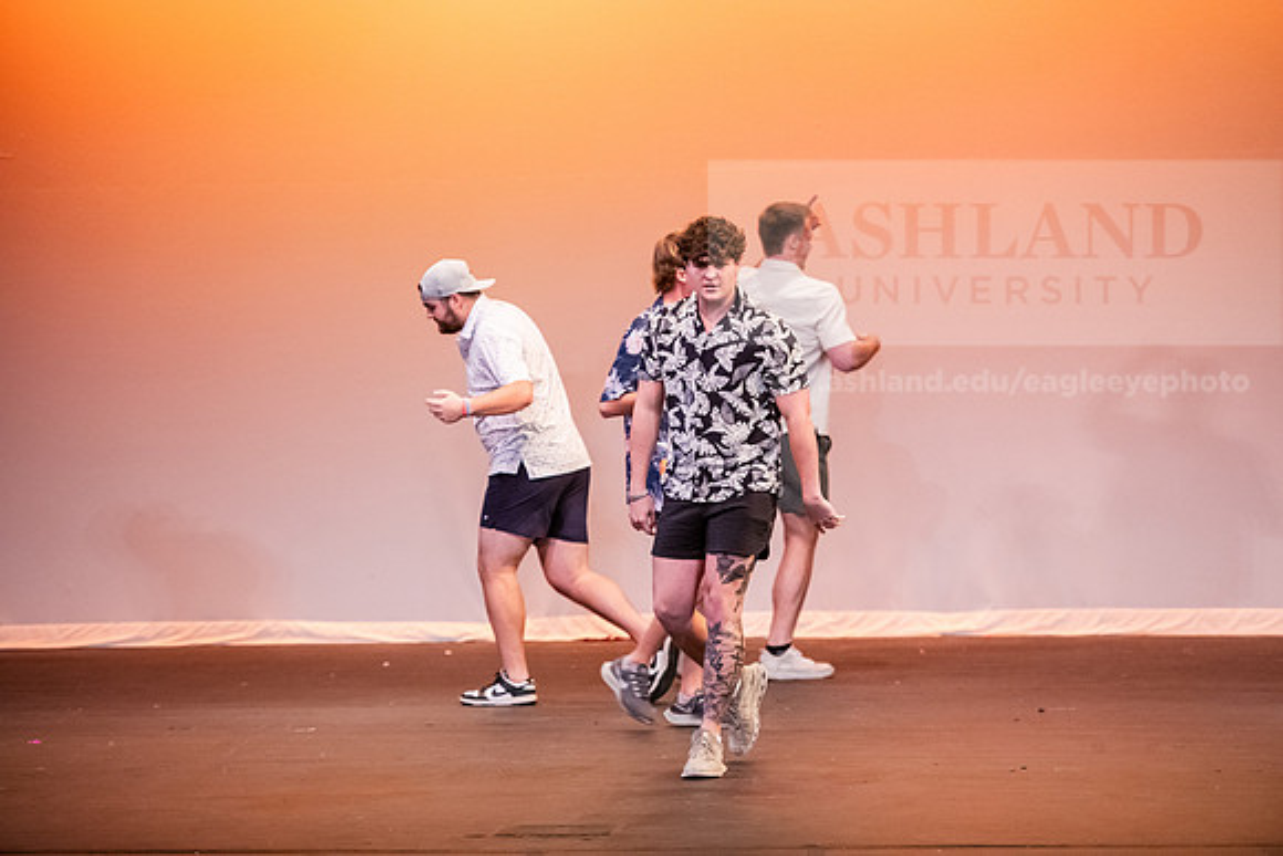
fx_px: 4456
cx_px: 642
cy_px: 428
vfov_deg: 11.0
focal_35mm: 125
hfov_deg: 16.4
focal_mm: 125
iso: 4000
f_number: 3.2
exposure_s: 1/320
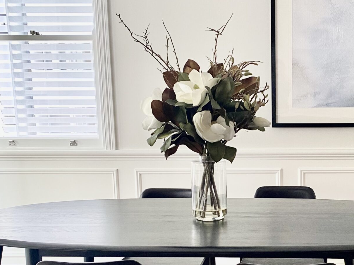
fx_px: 563
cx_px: 283
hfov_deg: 33.9
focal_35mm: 55
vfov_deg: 26.4
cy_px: 184
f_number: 1.8
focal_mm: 4.25
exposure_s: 1/60
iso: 200
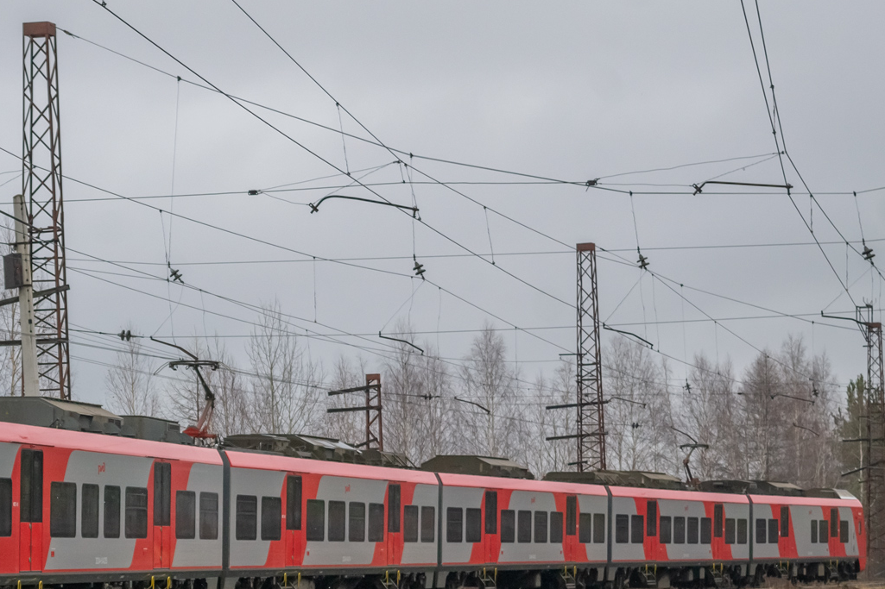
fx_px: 2967
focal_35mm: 121
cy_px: 408
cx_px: 262
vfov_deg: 11.3
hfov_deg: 16.9
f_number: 5.6
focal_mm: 55
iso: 400
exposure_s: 1/500
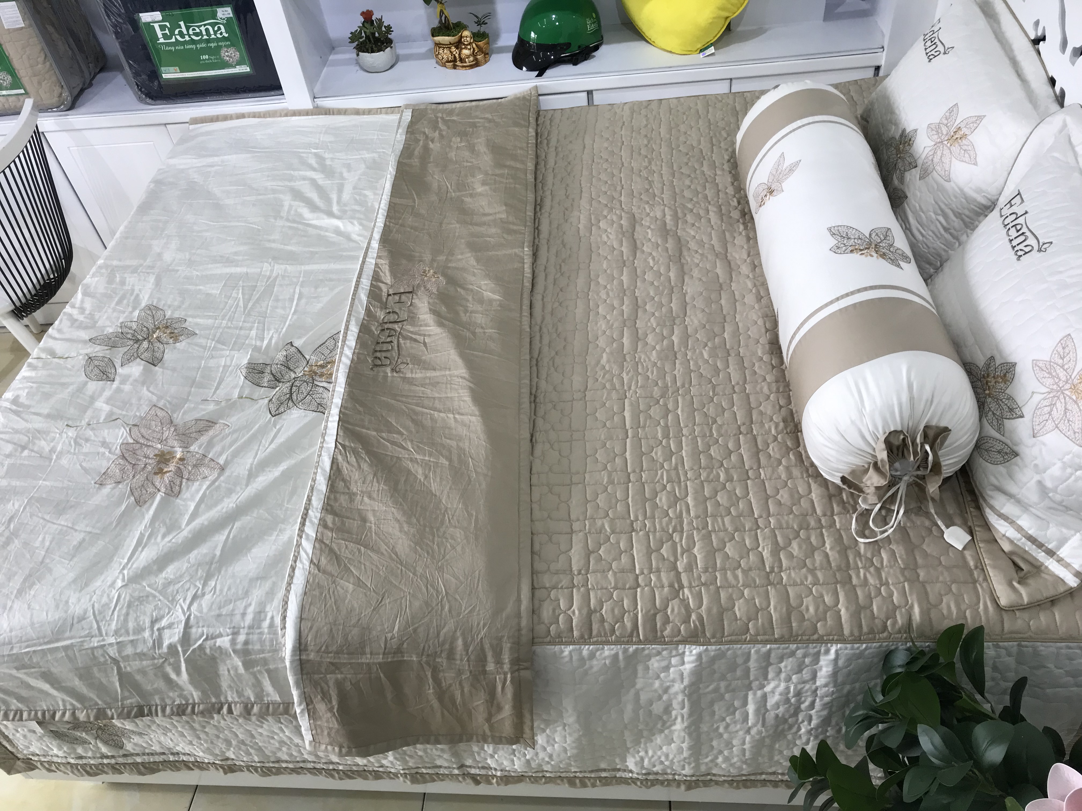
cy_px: 406
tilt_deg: -43.6
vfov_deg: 49.7
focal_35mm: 28
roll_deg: +8.9
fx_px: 875
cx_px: 541
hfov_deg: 63.4
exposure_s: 1/100
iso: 40
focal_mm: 3.99
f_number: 1.8
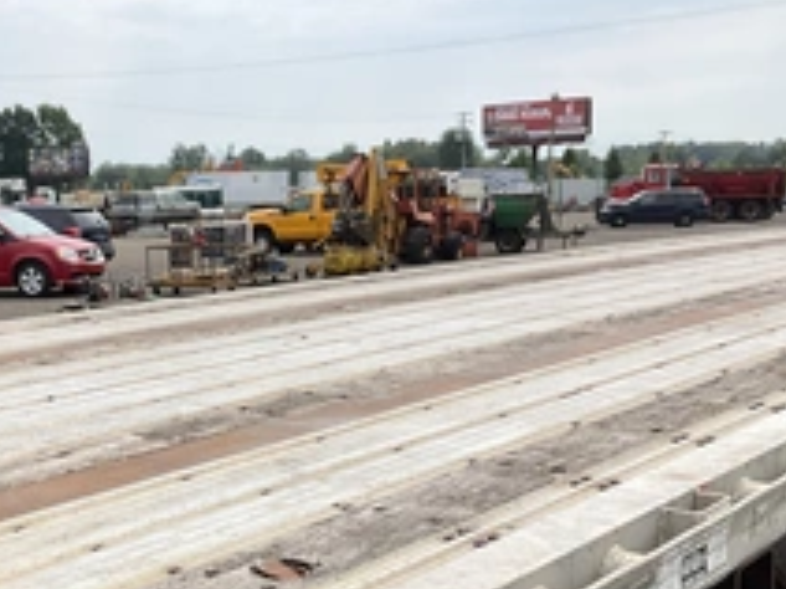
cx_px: 227
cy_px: 459
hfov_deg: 34.4
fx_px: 1248
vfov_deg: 26.1
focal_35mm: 55
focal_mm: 3
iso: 25
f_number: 1.8
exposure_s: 1/2320
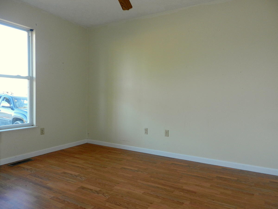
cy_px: 104
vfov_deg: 54.9
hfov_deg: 69.4
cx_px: 139
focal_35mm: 25
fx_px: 201
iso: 200
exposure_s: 1/30
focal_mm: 4.5
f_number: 3.5
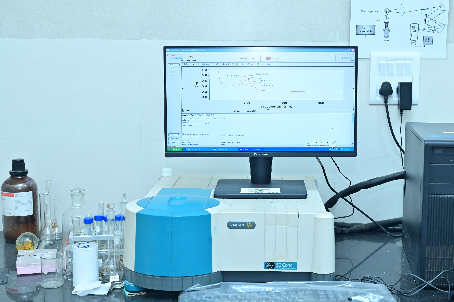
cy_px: 146
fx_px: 655
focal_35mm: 52
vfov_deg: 26.0
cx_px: 269
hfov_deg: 38.1
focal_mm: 40
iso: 1000
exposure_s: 1/160
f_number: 4
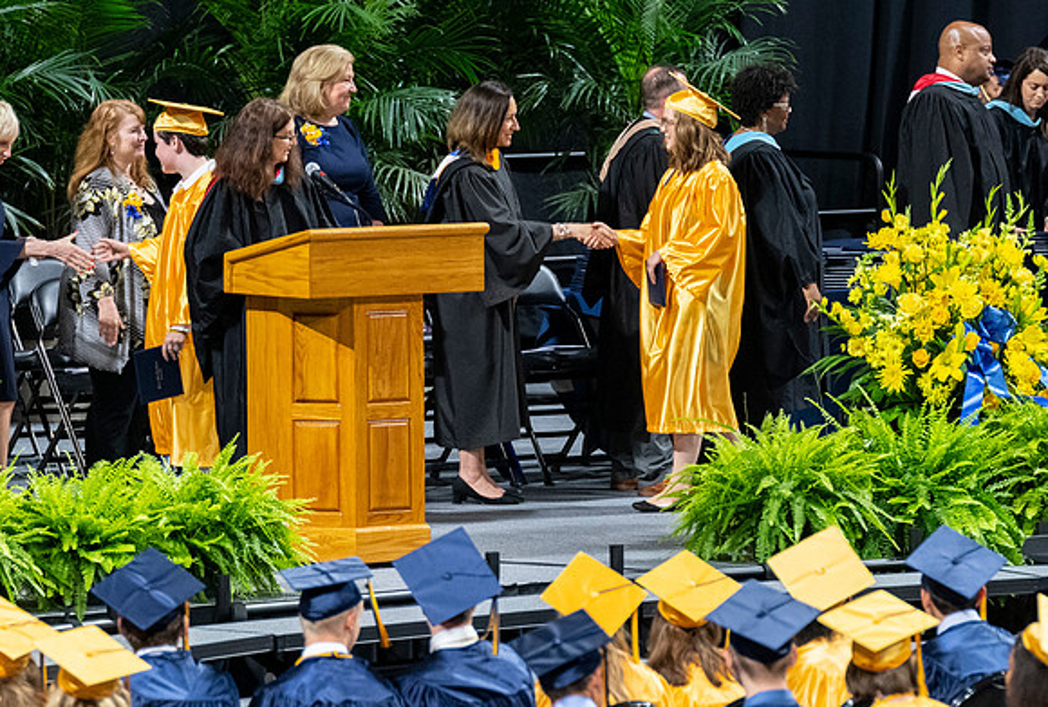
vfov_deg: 4.1
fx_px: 9854
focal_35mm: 337
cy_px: 359
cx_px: 655
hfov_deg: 6.1
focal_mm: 190
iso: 2000
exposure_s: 1/200
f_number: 4
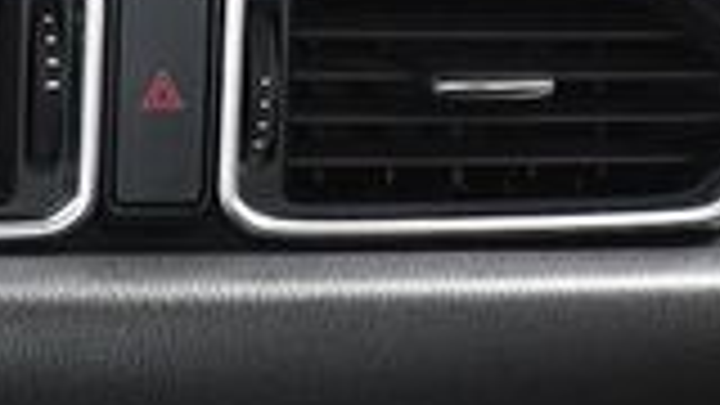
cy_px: 101
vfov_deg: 7.2
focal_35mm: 168
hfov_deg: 12.1
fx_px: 3207
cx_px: -396
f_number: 4.5
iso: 2500
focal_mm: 27
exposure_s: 1/160
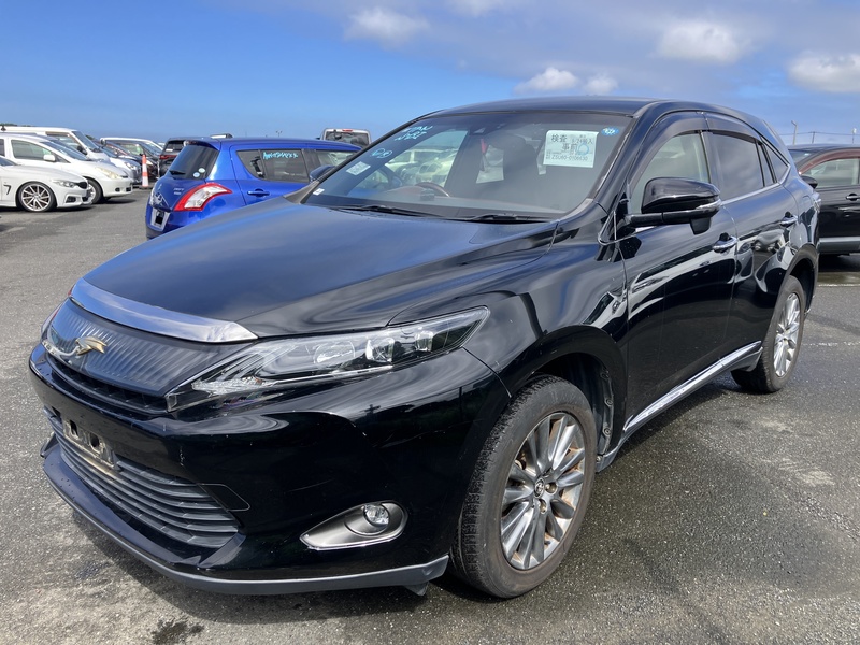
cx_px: 430
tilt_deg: -10.8
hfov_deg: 63.4
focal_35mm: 28
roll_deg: -0.4
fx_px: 696
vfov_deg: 49.7
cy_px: 322
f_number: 1.8
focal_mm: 3.99
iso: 32
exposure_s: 1/883
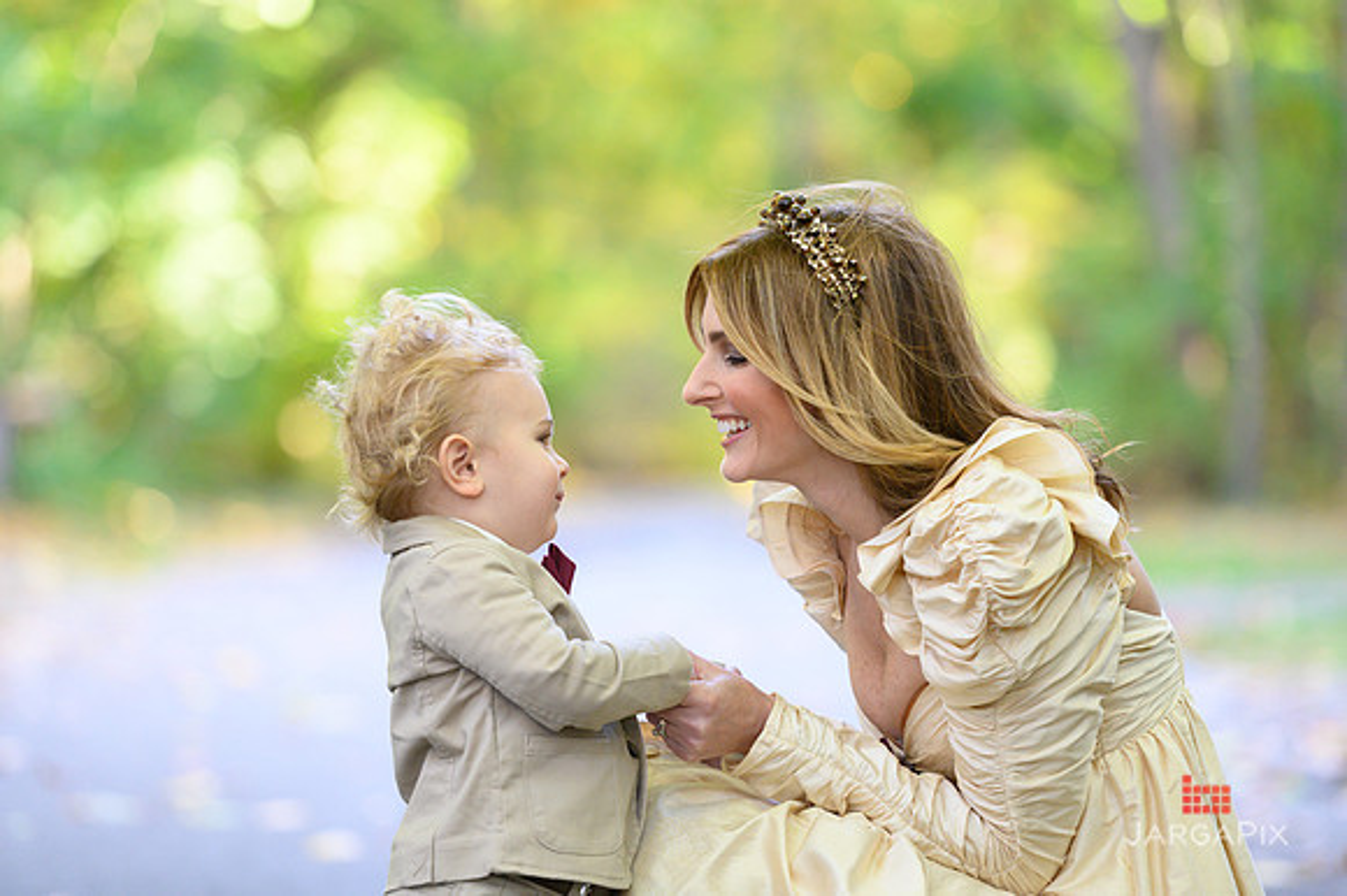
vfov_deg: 8.1
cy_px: 448
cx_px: 674
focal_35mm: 170
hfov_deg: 12.1
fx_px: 6357
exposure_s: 1/200
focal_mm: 170
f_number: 3.2
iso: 1600
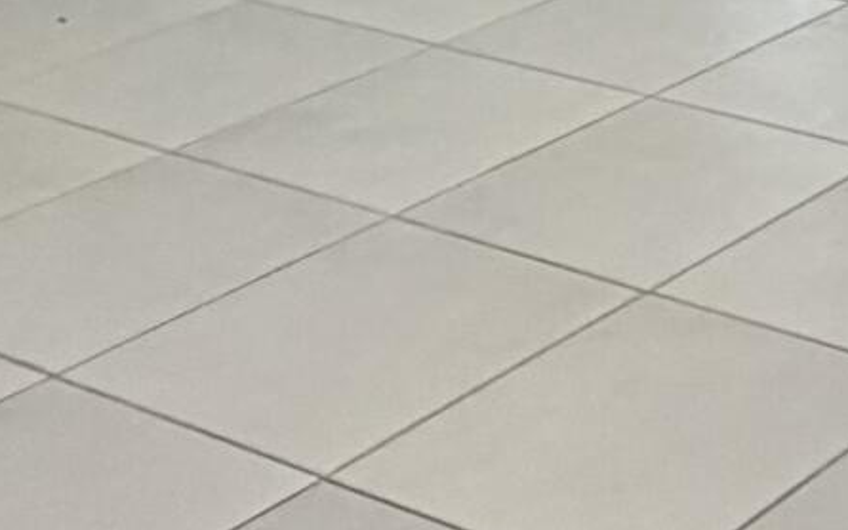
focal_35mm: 100
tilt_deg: -1.6
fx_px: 2311
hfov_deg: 17.7
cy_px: -755
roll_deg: +0.0
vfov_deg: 11.0
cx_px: 1414
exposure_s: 1/121
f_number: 2.2
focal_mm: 2.22
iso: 125
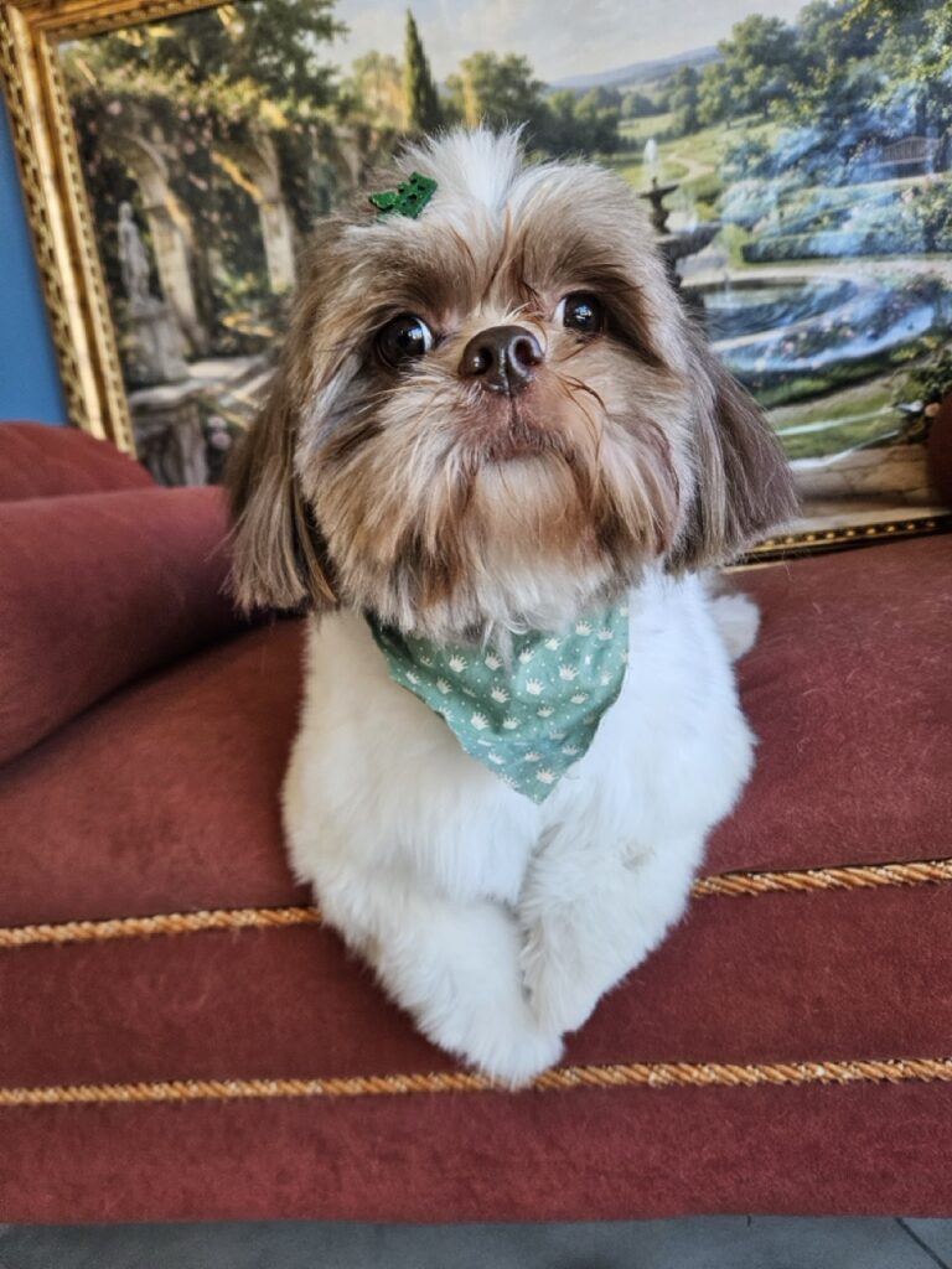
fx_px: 843
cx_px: 476
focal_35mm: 23
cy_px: 634
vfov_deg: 73.9
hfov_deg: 58.9
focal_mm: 5.4
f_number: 1.8
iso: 320
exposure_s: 1/359
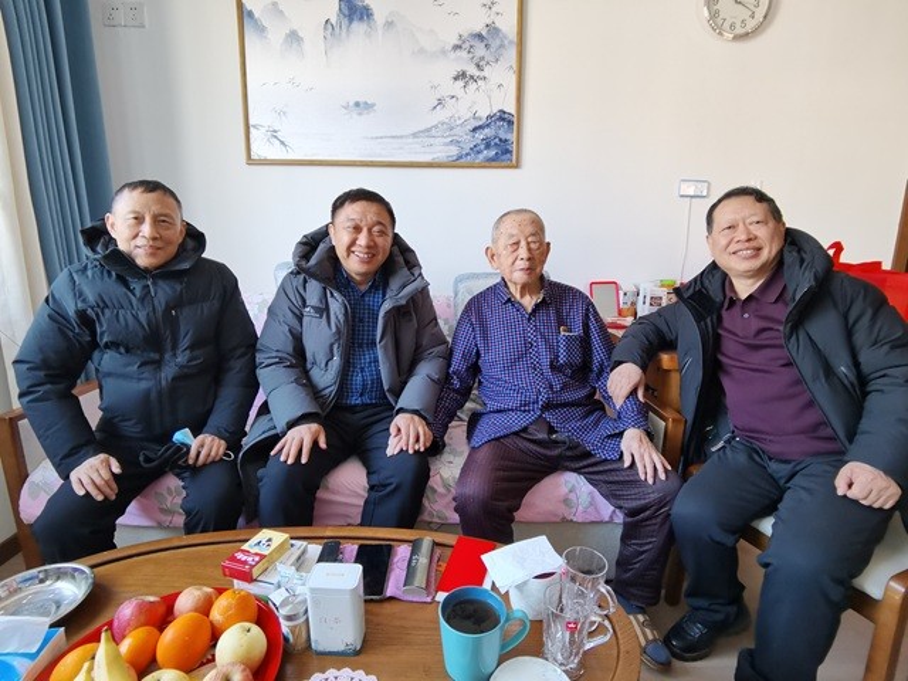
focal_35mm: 17
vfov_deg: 74.7
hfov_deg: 91.0
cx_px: 454
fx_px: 446
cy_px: 340
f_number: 2.2
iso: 200
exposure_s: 1/50
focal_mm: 2.26
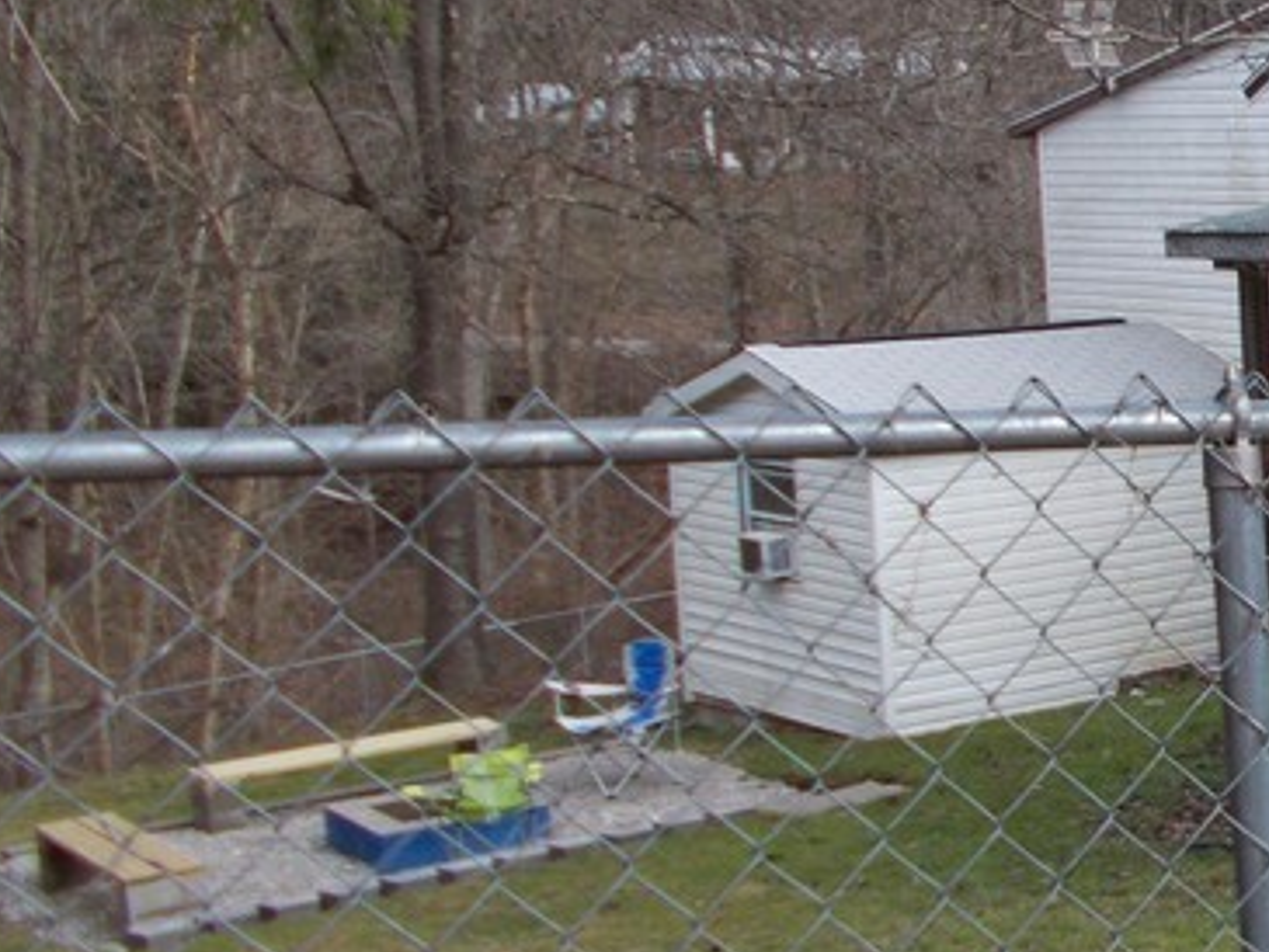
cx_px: 1724
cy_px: 466
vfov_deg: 20.2
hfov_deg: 23.1
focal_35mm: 73
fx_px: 2677
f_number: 3.2
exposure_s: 1/160
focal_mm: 4.6
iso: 80
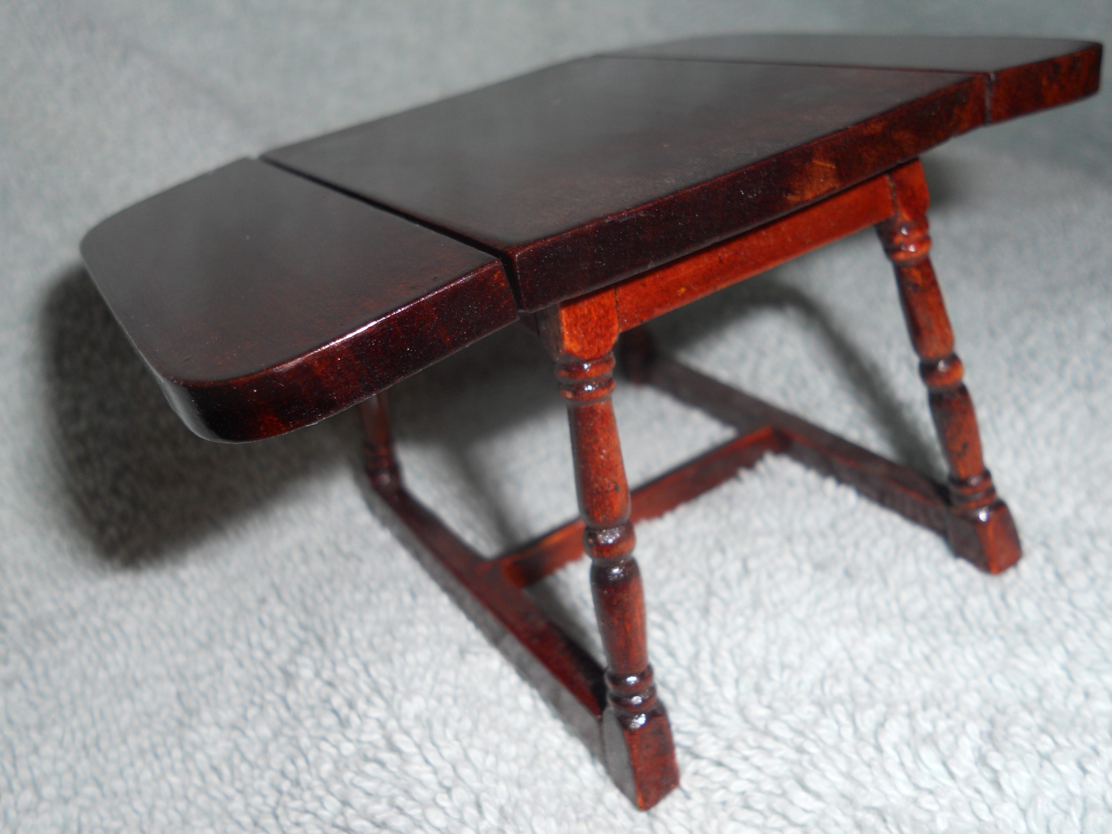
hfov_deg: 56.8
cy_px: 417
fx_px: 1028
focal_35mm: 32
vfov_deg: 44.2
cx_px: 556
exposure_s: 1/25
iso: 80
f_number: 8.8
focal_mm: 5.8
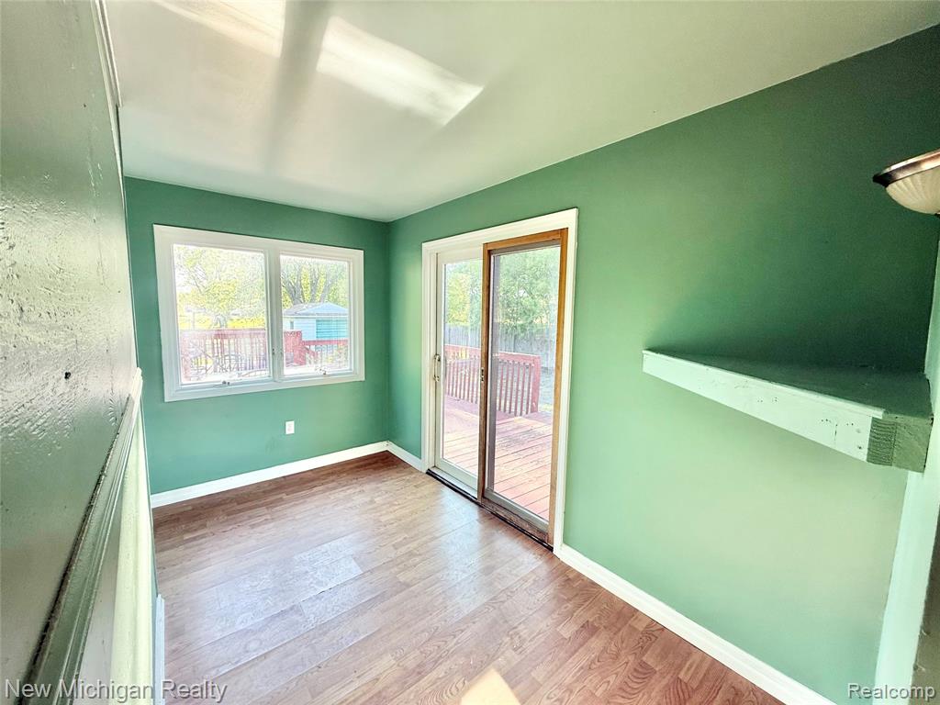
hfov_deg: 102.1
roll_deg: -1.2
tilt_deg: -6.0
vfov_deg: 85.7
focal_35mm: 14
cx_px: 470
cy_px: 352
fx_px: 380
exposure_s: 1/99
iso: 100
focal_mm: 2.22
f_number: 2.2
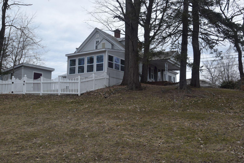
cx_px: 122
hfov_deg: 53.1
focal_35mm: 36
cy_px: 82
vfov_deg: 36.9
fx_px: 244
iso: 200
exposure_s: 1/250
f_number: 8
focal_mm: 24
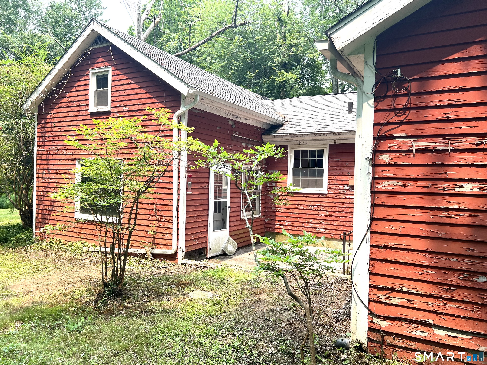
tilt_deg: -0.4
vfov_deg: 53.1
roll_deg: -0.5
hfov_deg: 67.3
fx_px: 366
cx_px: 244
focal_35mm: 26
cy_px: 182
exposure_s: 1/621
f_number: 1.5
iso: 50
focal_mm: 5.7
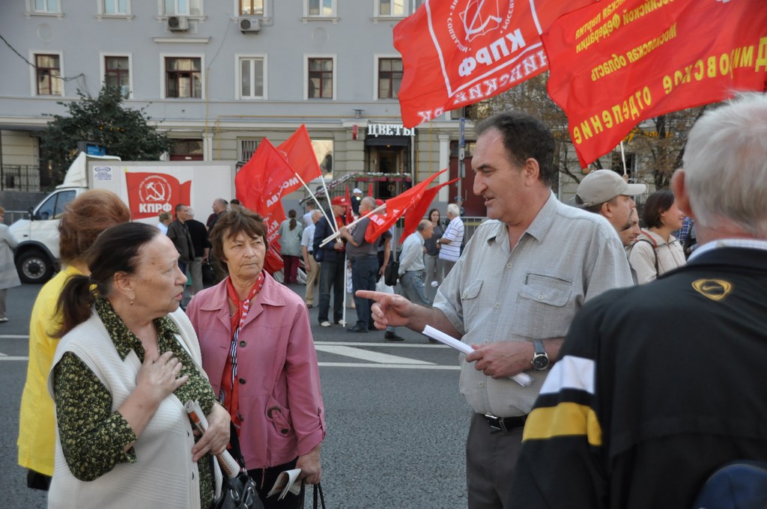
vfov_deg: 28.0
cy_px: 254
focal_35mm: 48
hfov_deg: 41.2
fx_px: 1021
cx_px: 384
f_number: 4
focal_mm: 32
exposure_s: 1/2000
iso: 1000
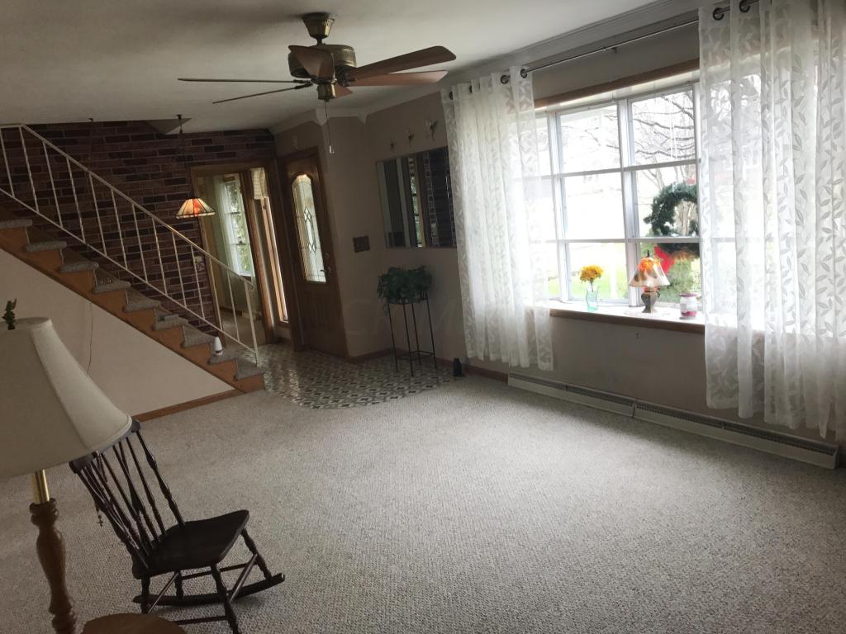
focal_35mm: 28
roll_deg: +6.0
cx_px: 423
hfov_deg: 63.4
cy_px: 317
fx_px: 684
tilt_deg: -9.4
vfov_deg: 49.7
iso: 40
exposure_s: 1/120
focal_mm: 3.99
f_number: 1.8
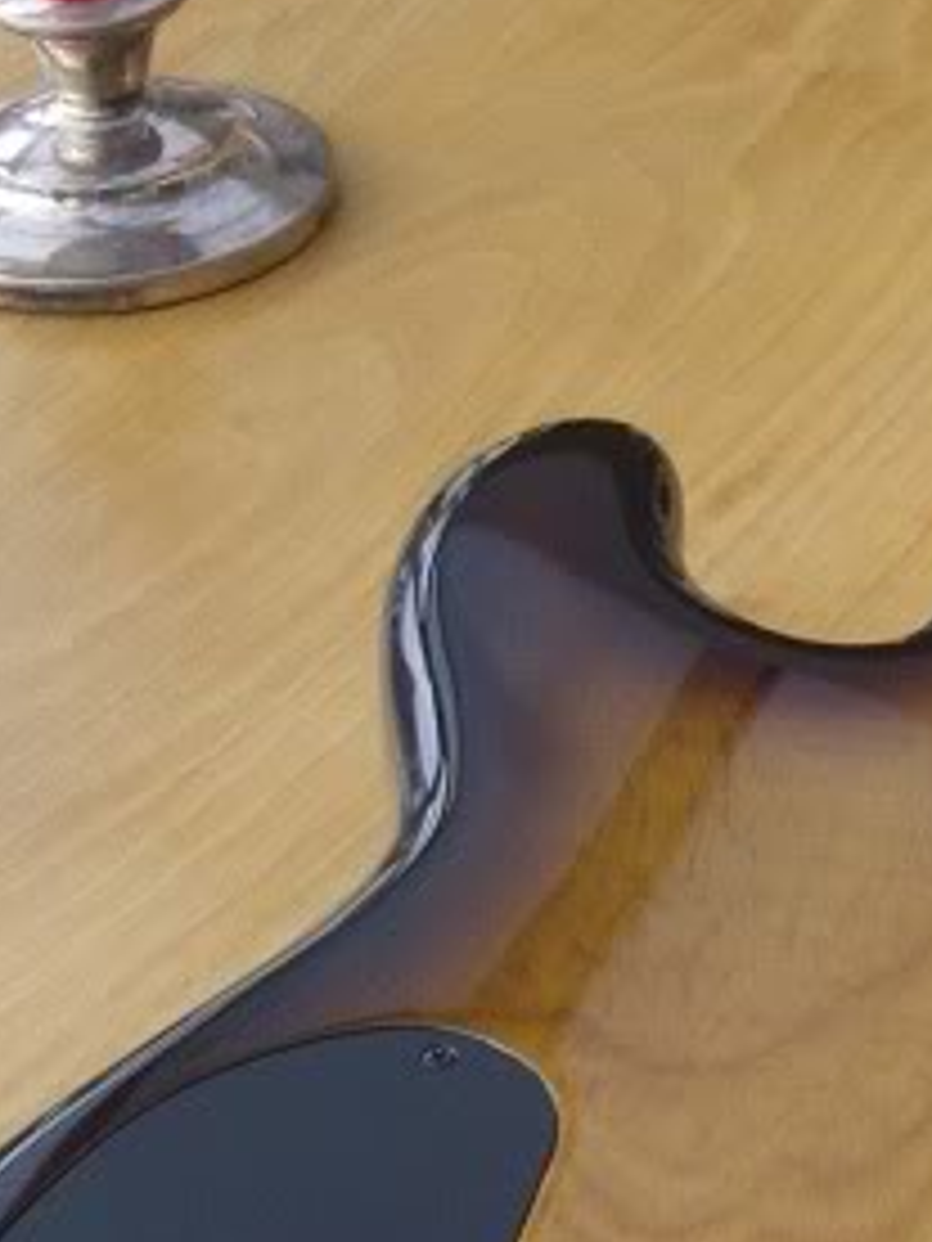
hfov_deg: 11.0
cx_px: 1333
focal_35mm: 130
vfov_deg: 15.1
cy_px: 936
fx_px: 4667
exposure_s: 1/125
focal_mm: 5.8
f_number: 2.6
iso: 50
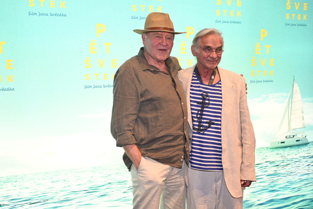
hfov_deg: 45.4
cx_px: 156
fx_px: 374
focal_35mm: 43
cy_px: 104
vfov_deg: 31.2
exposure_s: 1/125
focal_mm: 43
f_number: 5.6
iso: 2000
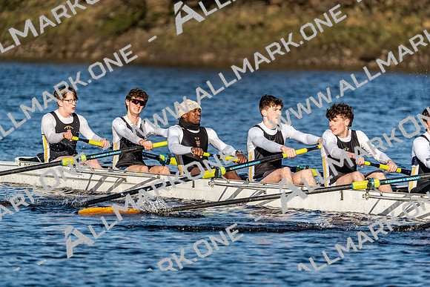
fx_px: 5173
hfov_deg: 4.8
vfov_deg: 3.2
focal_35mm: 433
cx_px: 215
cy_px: 144
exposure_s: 1/2000
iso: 320
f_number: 6.3
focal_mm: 433
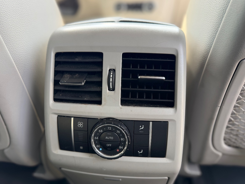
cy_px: 89
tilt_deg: -30.0
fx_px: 177
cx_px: 119
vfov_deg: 54.9
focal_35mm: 25
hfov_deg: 69.4
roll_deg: +3.1
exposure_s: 1/147
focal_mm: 6.76
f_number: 1.78
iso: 125
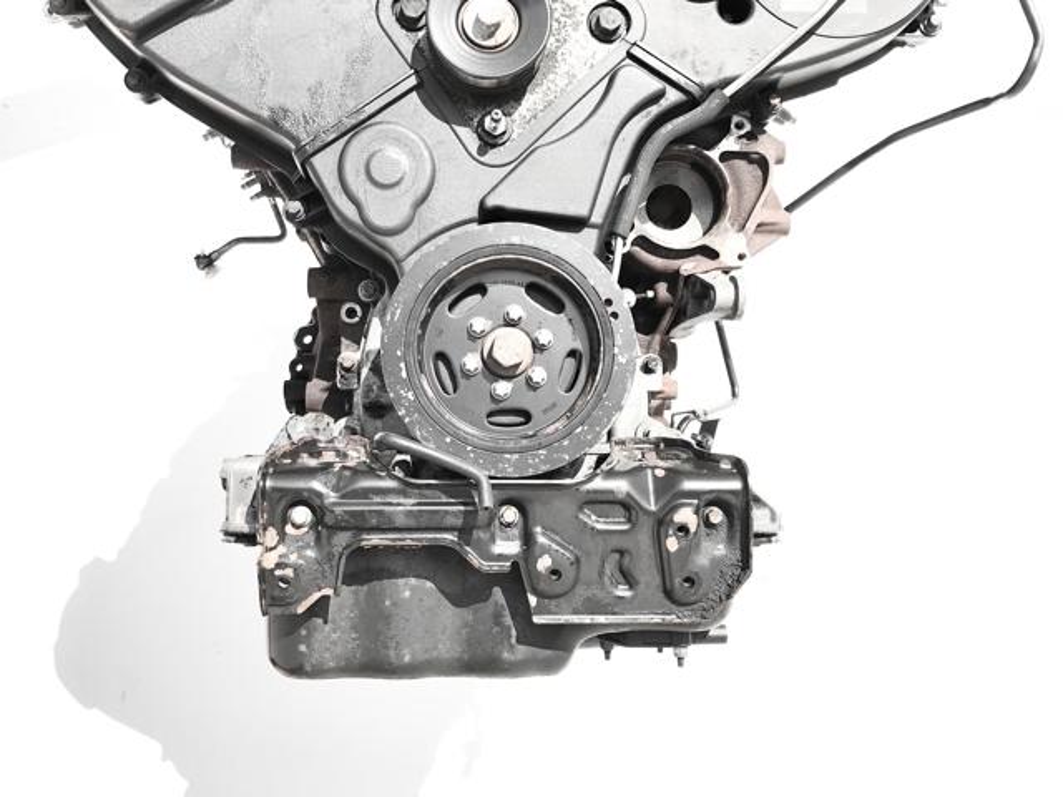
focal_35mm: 28
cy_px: 398
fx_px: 860
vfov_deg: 49.7
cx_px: 532
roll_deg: +1.0
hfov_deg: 63.4
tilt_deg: +2.0
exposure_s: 1/552
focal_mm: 3.99
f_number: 1.8
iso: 20
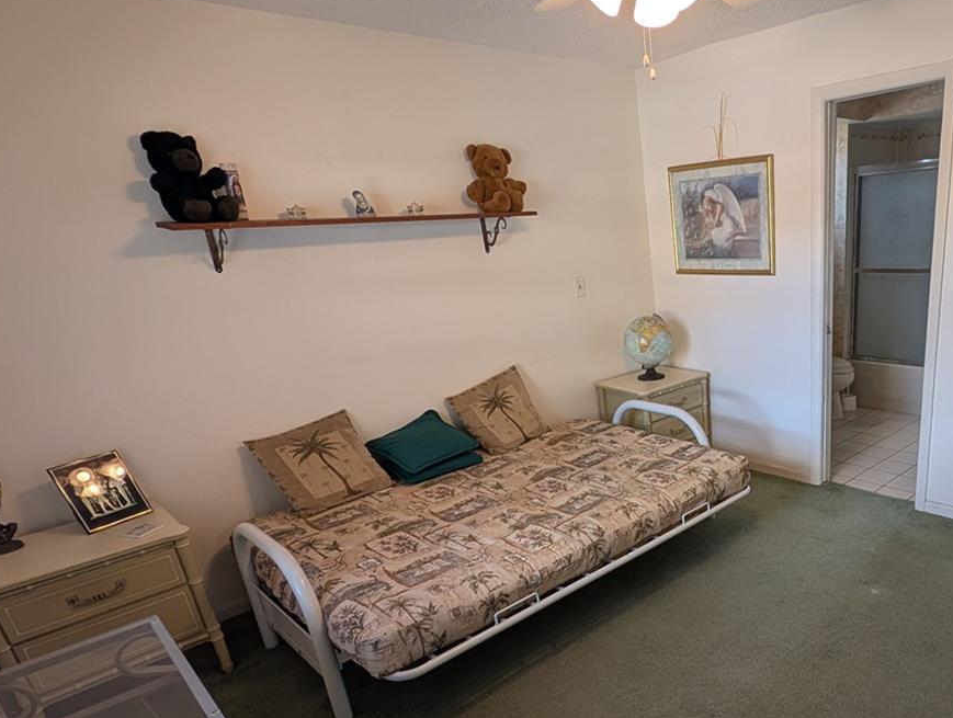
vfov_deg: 59.9
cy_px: 475
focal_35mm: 22
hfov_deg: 71.6
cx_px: 702
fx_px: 607
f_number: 1.95
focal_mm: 2.23
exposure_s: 1/40
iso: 53
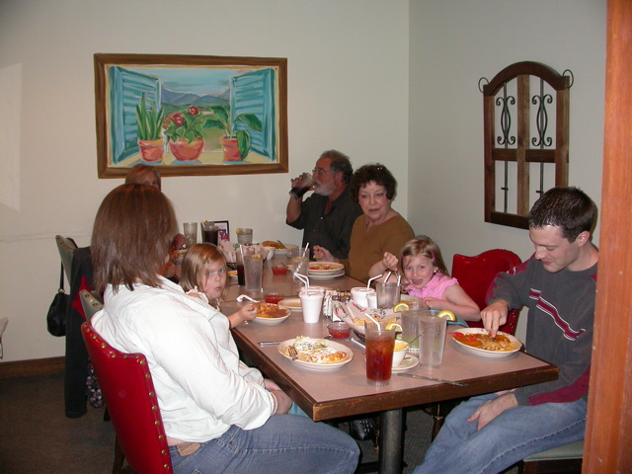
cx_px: 316
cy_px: 237
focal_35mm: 38
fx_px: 694
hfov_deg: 49.0
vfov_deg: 37.7
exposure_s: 1/60
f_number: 2.6
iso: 200
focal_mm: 7.85
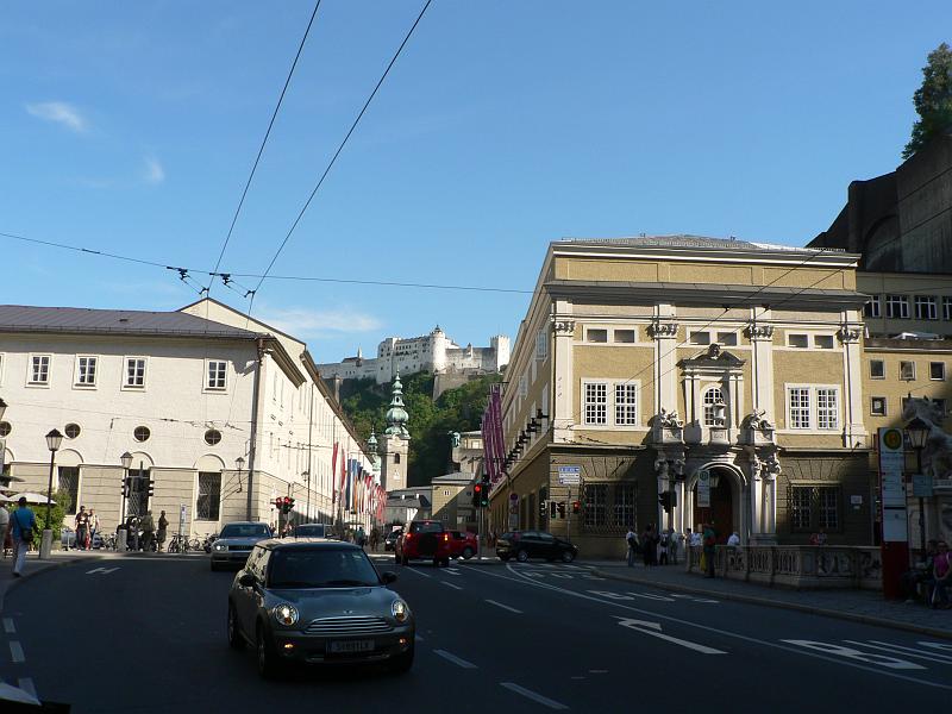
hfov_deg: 51.4
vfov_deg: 39.7
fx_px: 990
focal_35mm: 36
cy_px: 357
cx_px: 476
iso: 80
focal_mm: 6
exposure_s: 1/400
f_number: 5
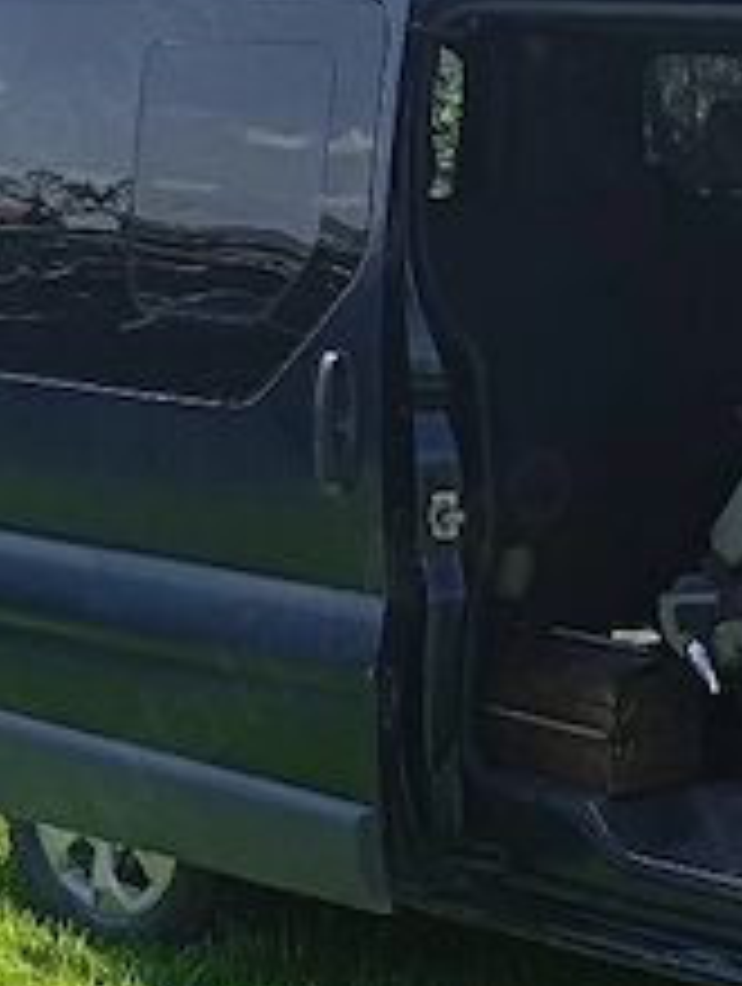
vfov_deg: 19.1
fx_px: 2907
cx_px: 1165
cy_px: 759
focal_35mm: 102
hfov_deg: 13.6
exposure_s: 1/333
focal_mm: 4.27
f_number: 1.8
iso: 103
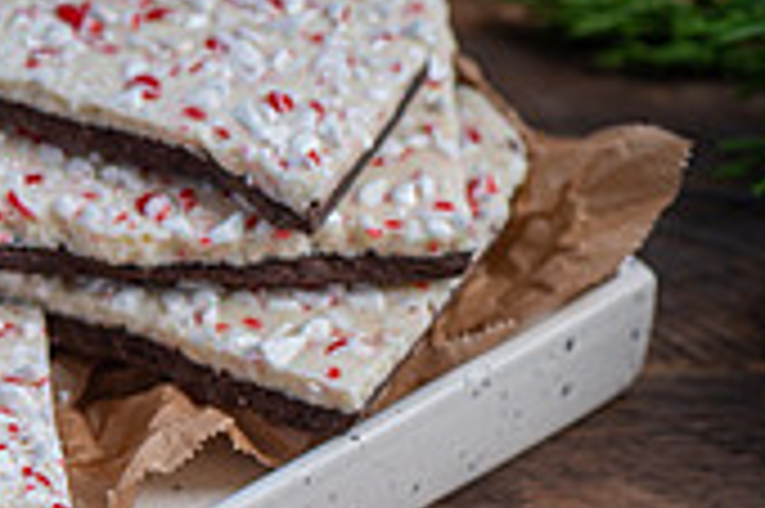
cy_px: 297
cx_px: -382
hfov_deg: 5.7
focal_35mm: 359
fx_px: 7621
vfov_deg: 3.8
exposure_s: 1/30
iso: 100
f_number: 5.6
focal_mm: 105
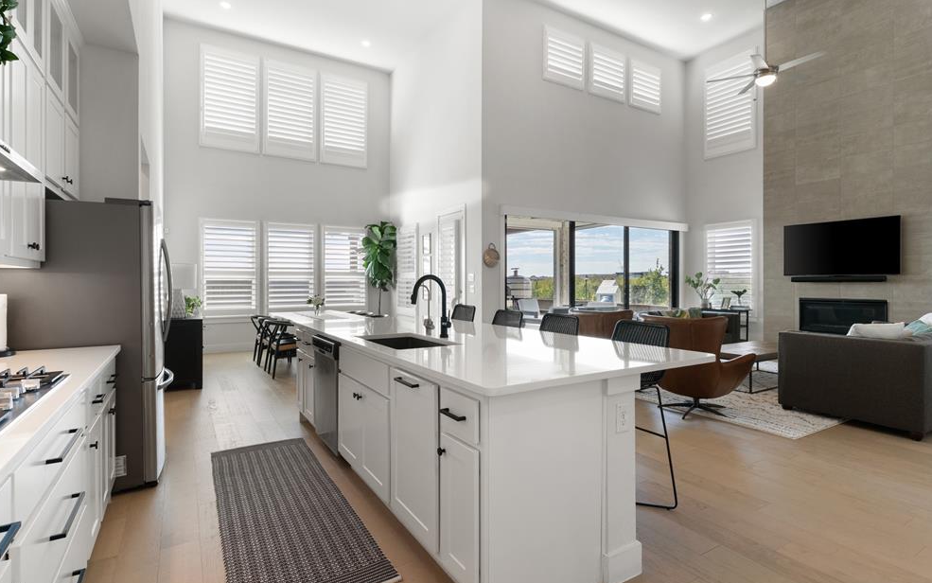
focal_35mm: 18
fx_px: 457
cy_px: 292
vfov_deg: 65.0
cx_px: 473
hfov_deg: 91.1
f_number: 10
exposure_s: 1/3
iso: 400
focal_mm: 17
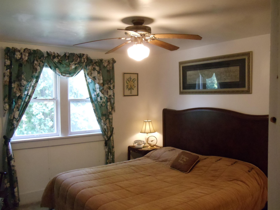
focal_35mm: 44
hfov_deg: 42.9
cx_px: 140
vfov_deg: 32.9
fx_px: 356
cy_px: 105
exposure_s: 1/40
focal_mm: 6
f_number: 3.5
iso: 800
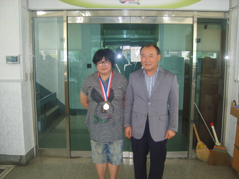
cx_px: 120
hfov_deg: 52.6
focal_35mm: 35
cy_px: 90
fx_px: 242
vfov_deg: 40.7
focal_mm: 7.4
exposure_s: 1/30
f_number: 2.8
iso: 100
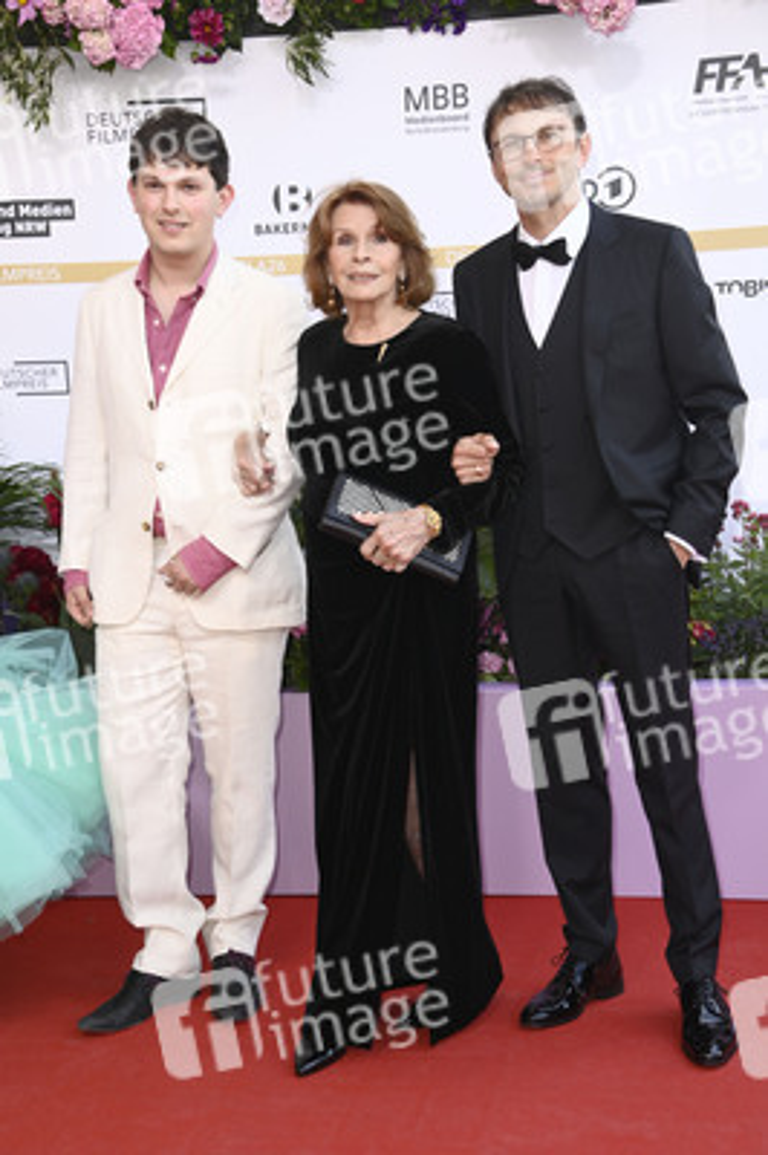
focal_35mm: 62
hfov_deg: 21.9
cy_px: 578
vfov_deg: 32.4
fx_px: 1987
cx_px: 384
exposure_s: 1/250
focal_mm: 62
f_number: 6.3
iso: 500
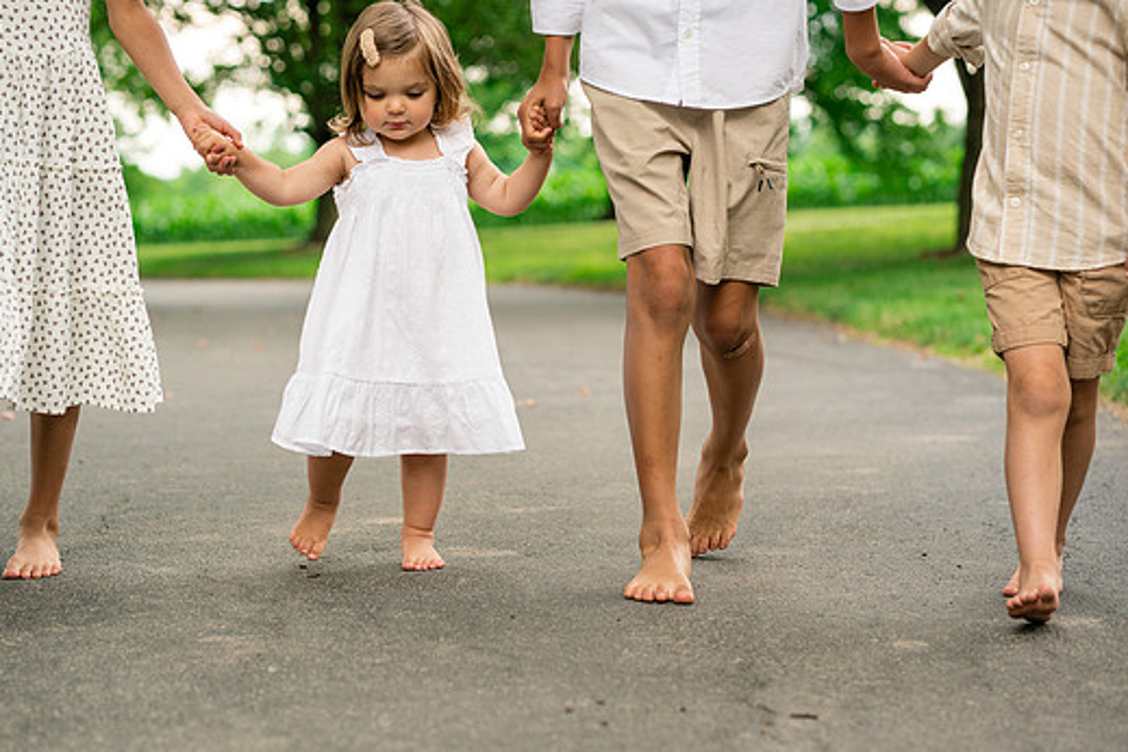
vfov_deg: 14.4
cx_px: 502
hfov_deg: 21.5
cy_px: 381
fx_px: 2976
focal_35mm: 95
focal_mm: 85
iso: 500
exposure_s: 1/500
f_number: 3.5
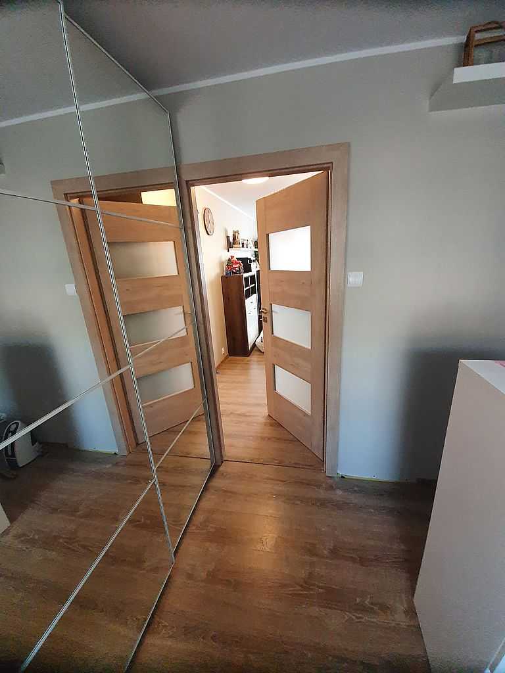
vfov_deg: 106.2
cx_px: 252
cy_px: 336
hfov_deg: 89.9
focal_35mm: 13
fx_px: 253
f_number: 2.2
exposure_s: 1/33
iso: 500
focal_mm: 1.8
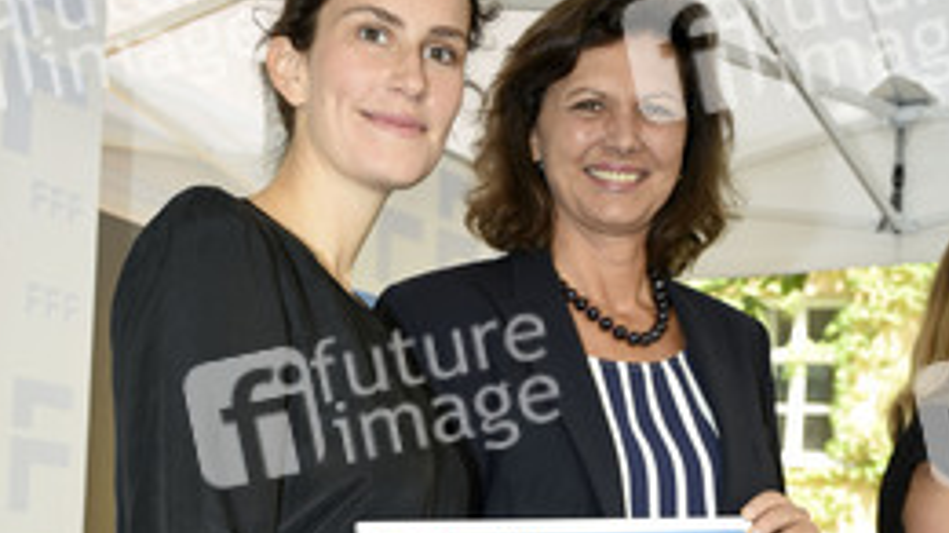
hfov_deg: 36.0
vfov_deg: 19.8
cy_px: 584
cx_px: 478
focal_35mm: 58
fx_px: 1459
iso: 160
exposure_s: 1/160
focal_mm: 24
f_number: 3.8
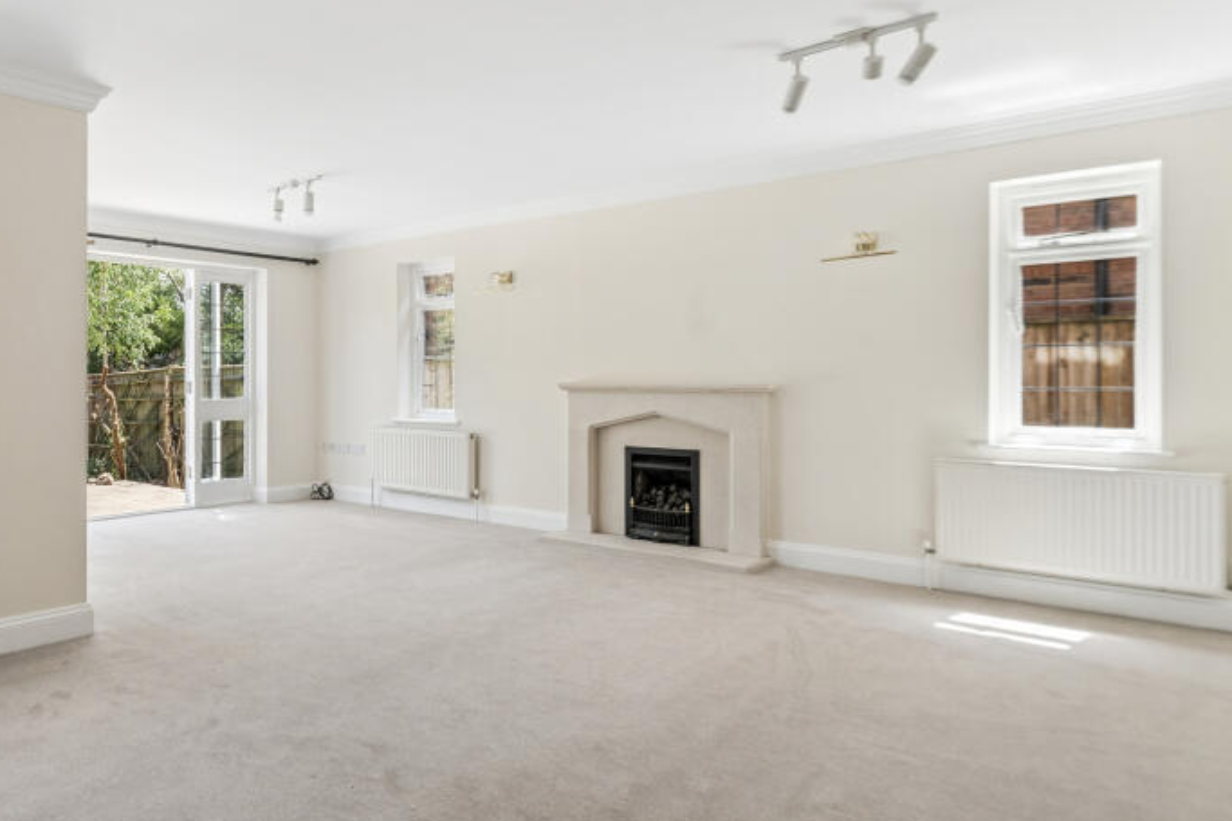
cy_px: 409
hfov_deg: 69.8
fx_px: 821
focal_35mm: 24
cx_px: 339
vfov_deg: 53.1
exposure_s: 1/100
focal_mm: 16
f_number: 8
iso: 320
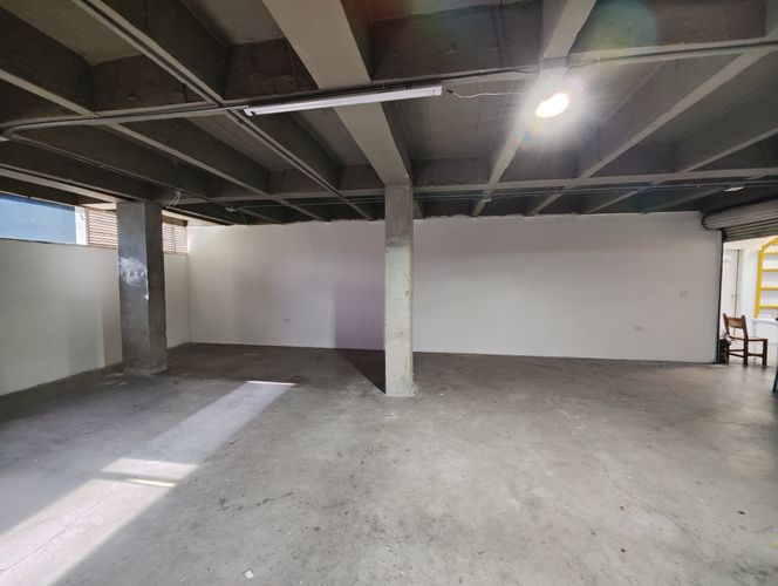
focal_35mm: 14
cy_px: 293
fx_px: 315
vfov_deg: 85.8
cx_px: 389
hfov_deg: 102.0
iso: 531
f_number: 2.2
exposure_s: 1/24
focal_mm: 2.16
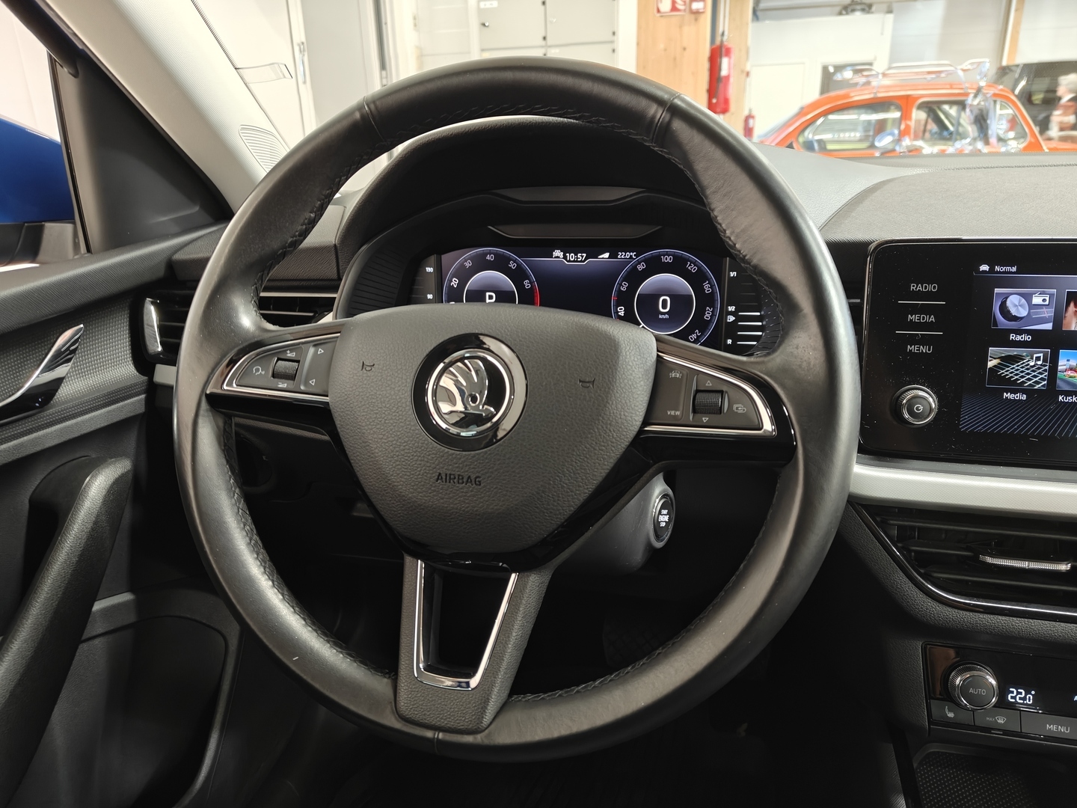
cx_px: 538
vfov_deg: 56.8
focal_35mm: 24
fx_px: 747
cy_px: 404
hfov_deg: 71.6
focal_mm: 5.59
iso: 200
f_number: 1.8
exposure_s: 1/21
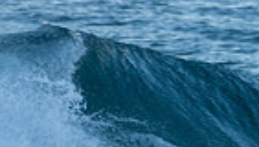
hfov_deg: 0.7
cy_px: 107
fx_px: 22174
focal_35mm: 3222
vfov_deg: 0.4
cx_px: 494
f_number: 5.6
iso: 280
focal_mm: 500
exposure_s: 1/400
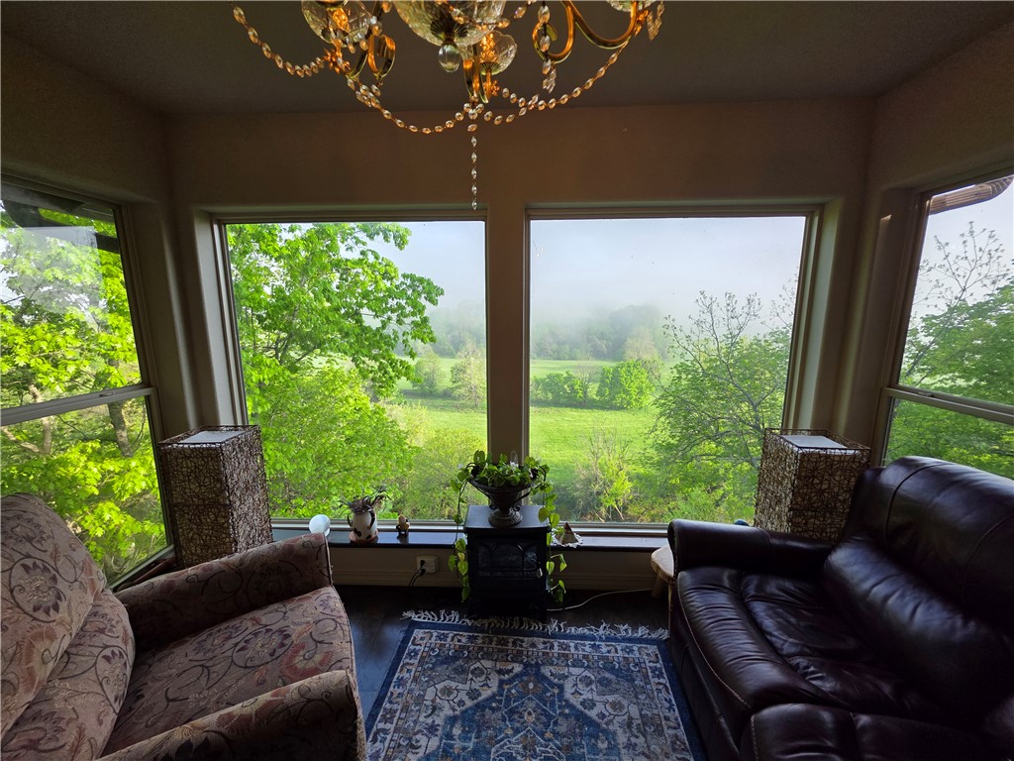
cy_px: 380
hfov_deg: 106.2
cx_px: 507
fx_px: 381
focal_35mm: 13
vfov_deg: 89.9
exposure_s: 1/352
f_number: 1.9
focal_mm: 2.2
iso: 40
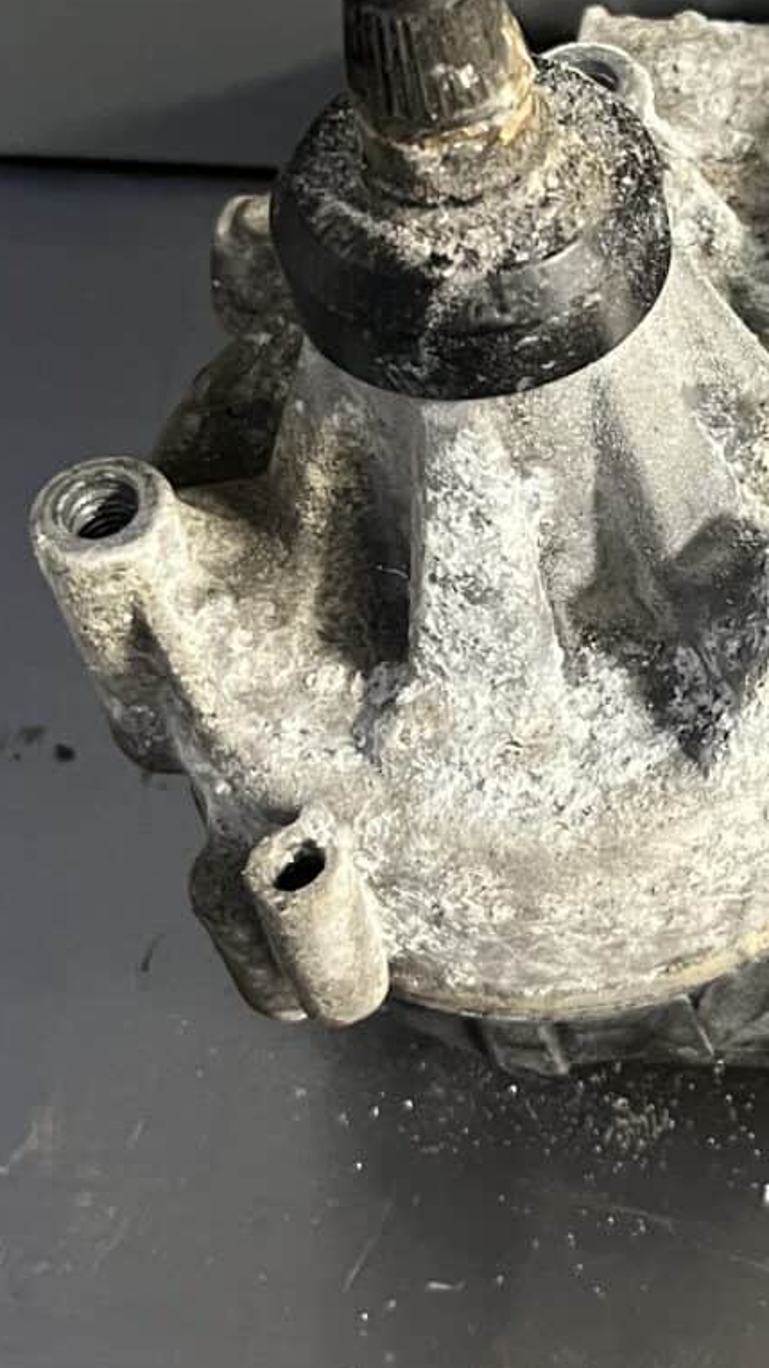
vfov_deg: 27.7
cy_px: 446
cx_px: 1027
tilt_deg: -59.1
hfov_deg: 15.1
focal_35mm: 76
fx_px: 2756
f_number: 1.6
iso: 500
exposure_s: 1/50
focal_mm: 5.1
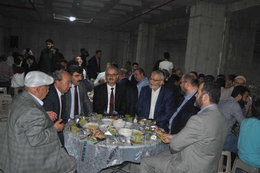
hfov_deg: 51.3
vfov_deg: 35.4
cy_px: 86
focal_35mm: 38
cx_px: 130
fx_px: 270
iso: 800
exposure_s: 1/60
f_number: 3.8
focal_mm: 25
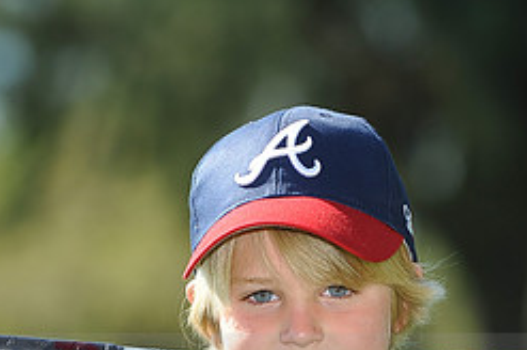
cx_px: 267
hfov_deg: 5.3
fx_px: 5672
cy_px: 361
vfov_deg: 3.5
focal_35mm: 388
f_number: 4.5
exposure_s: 1/640
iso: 200
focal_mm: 165
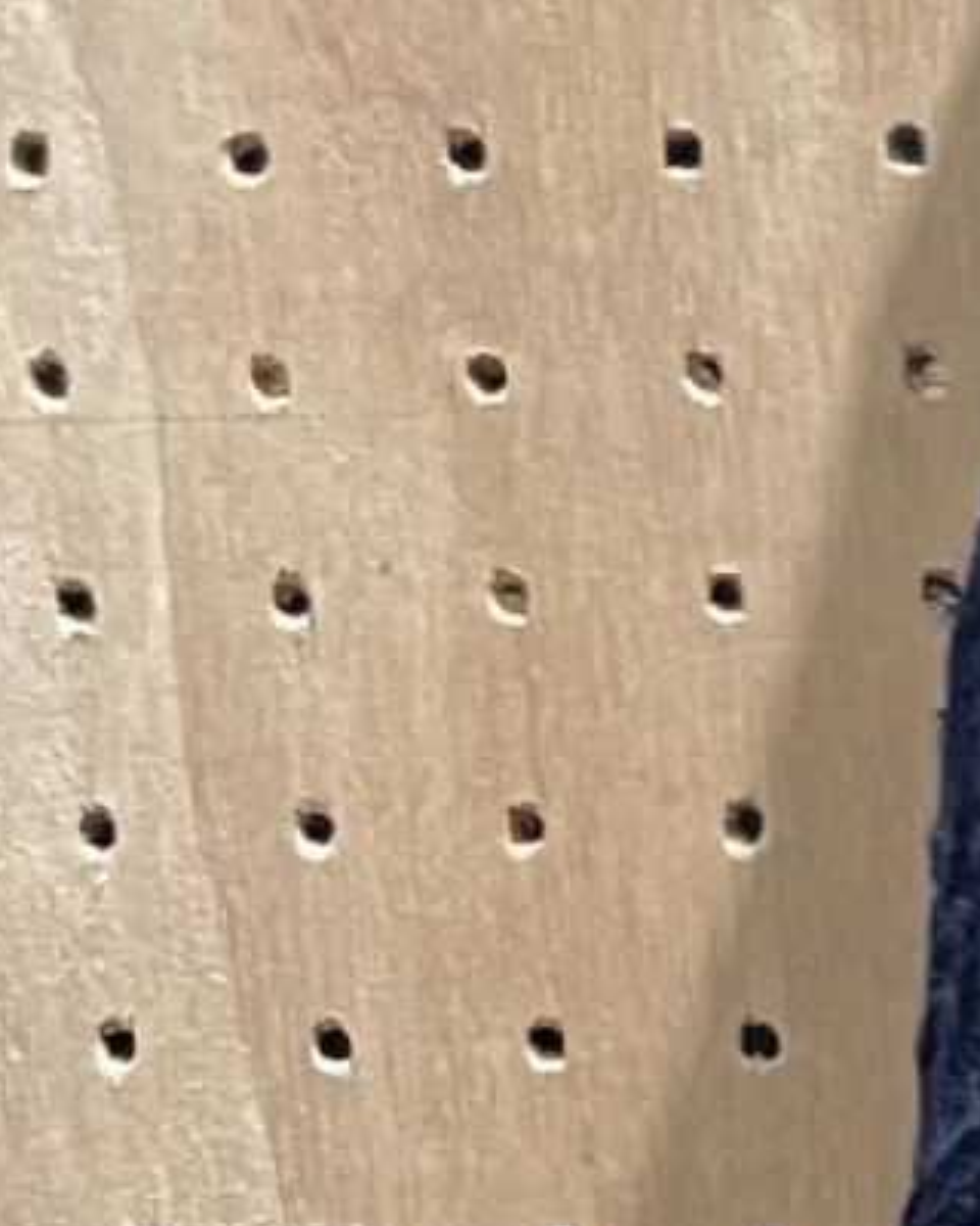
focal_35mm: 180
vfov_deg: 10.2
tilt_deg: -10.3
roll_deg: +1.5
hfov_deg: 7.4
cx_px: 3145
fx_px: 6526
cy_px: 2093
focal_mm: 4.2
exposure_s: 1/60
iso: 500
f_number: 1.6
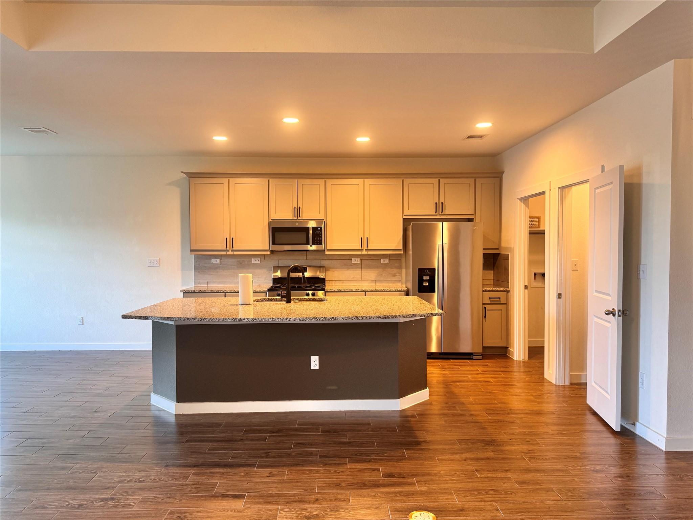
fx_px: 480
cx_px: 346
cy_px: 260
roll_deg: +0.1
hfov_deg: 71.6
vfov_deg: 56.8
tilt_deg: -3.1
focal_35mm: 24
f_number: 1.78
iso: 160
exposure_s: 1/60
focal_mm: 6.76
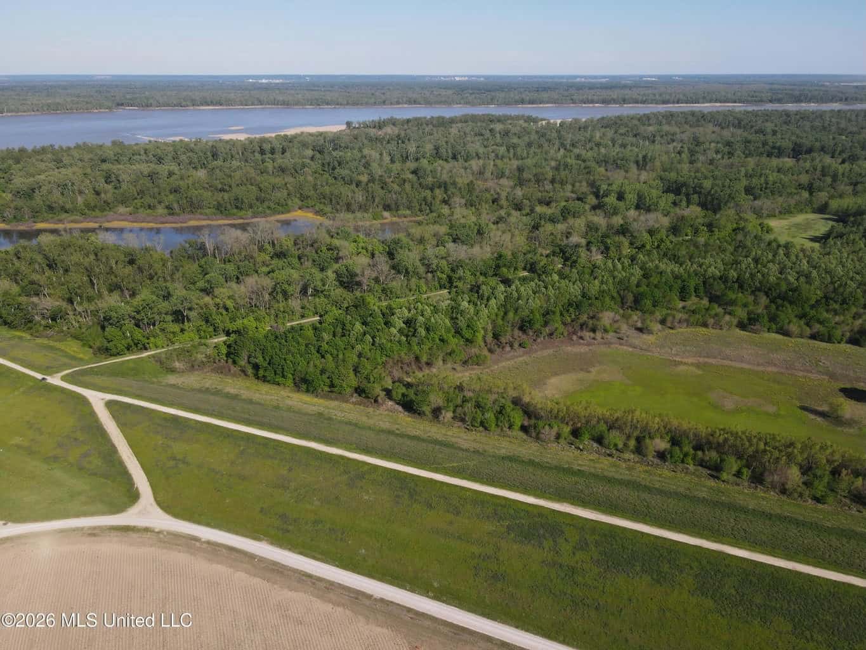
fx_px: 600
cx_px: 433
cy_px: 325
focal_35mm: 24
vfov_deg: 56.8
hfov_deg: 71.6
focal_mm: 4.5
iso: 100
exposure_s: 1/640
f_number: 2.8
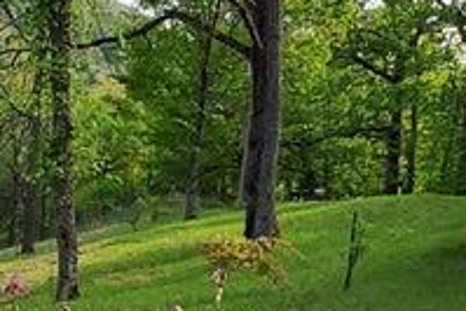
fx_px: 751
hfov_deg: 34.4
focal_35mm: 58
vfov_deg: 22.9
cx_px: 210
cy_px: 269
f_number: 2.2
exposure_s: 1/579
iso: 50
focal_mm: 1.42
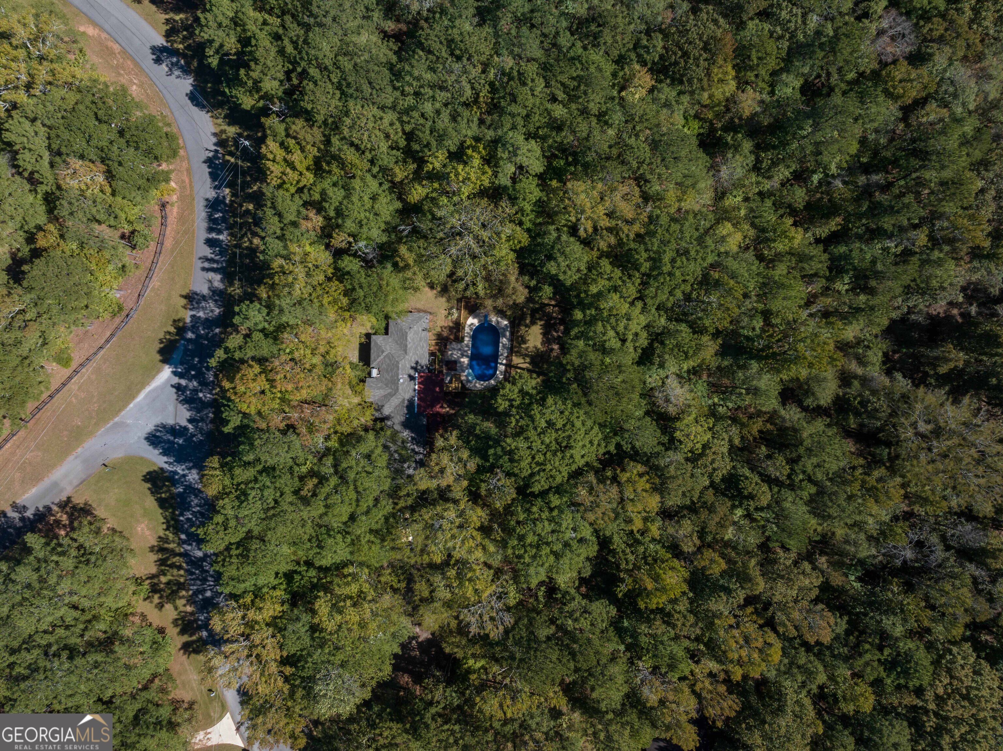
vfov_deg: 56.8
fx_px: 695
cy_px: 376
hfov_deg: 71.6
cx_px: 502
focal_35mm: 24
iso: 100
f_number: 9
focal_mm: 12.29
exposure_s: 1/120
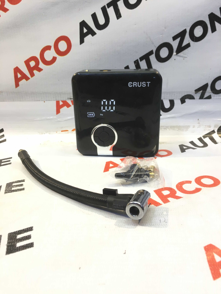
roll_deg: +0.9
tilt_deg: -19.6
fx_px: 247
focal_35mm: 29
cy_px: 147
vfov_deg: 61.7
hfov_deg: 48.2
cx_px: 110
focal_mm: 4.15
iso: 64
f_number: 2.2
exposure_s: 1/33
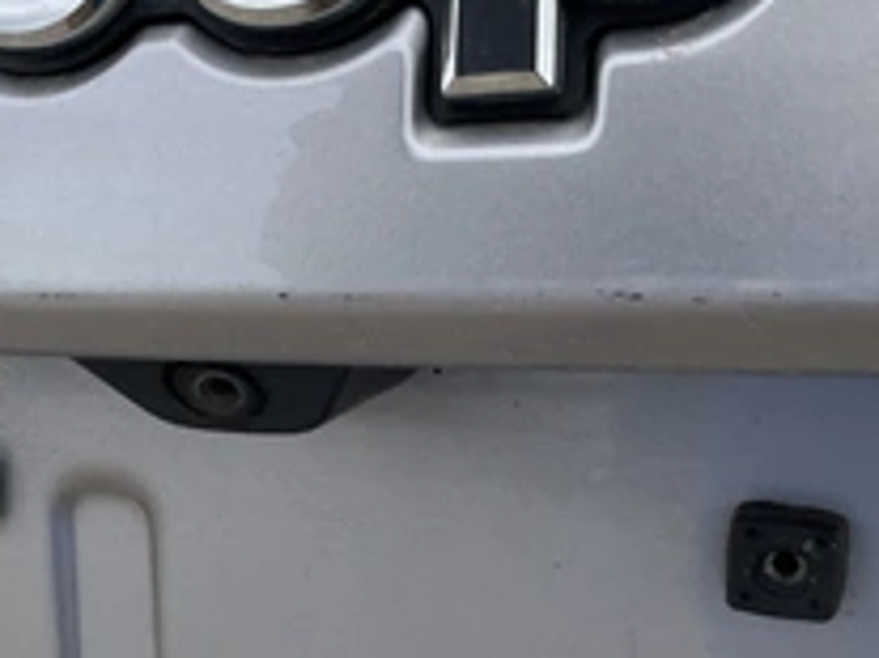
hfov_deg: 32.8
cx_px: 110
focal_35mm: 56
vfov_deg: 26.0
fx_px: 1421
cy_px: 386
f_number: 1.8
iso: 25
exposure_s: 1/912
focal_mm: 3
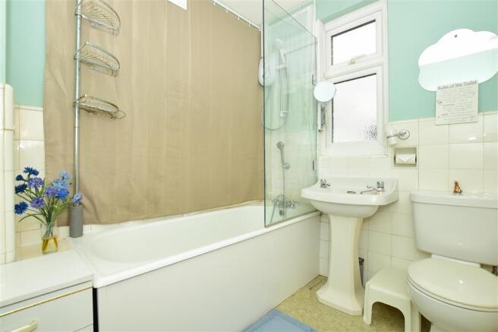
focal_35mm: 15
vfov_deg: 77.3
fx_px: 207
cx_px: 249
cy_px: 166
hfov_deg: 100.4
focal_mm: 10
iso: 400
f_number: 9
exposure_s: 1/200
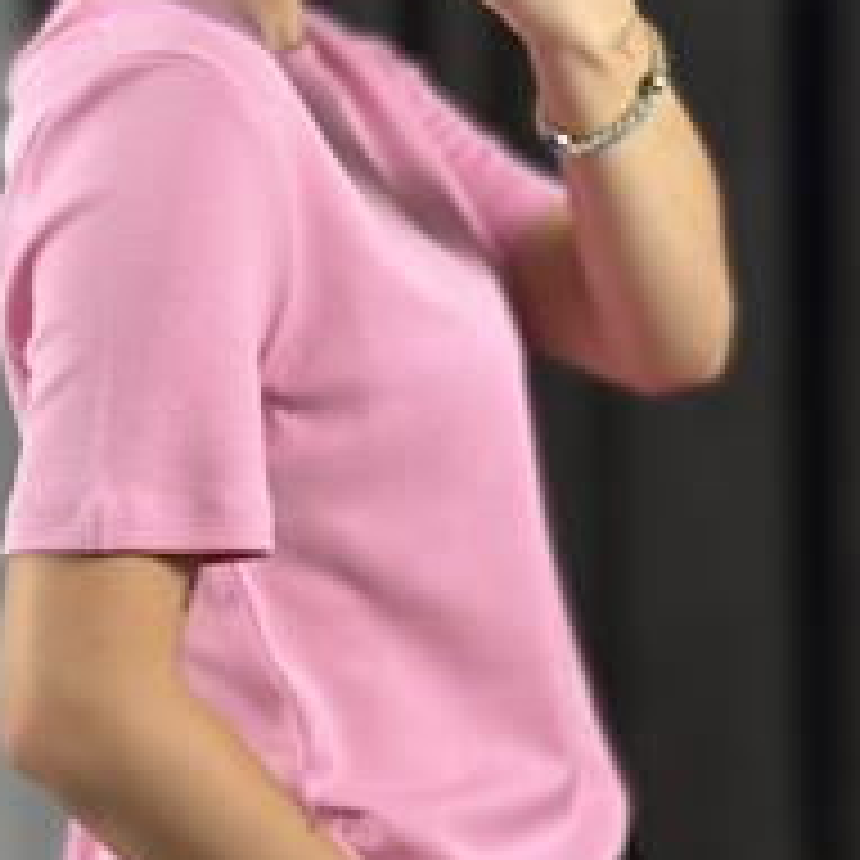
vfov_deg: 18.7
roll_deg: +6.3
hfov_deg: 18.8
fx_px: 2586
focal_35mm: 92
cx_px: 239
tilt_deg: -33.0
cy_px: 691
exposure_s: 1/100
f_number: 1.78
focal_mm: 6.86
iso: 80
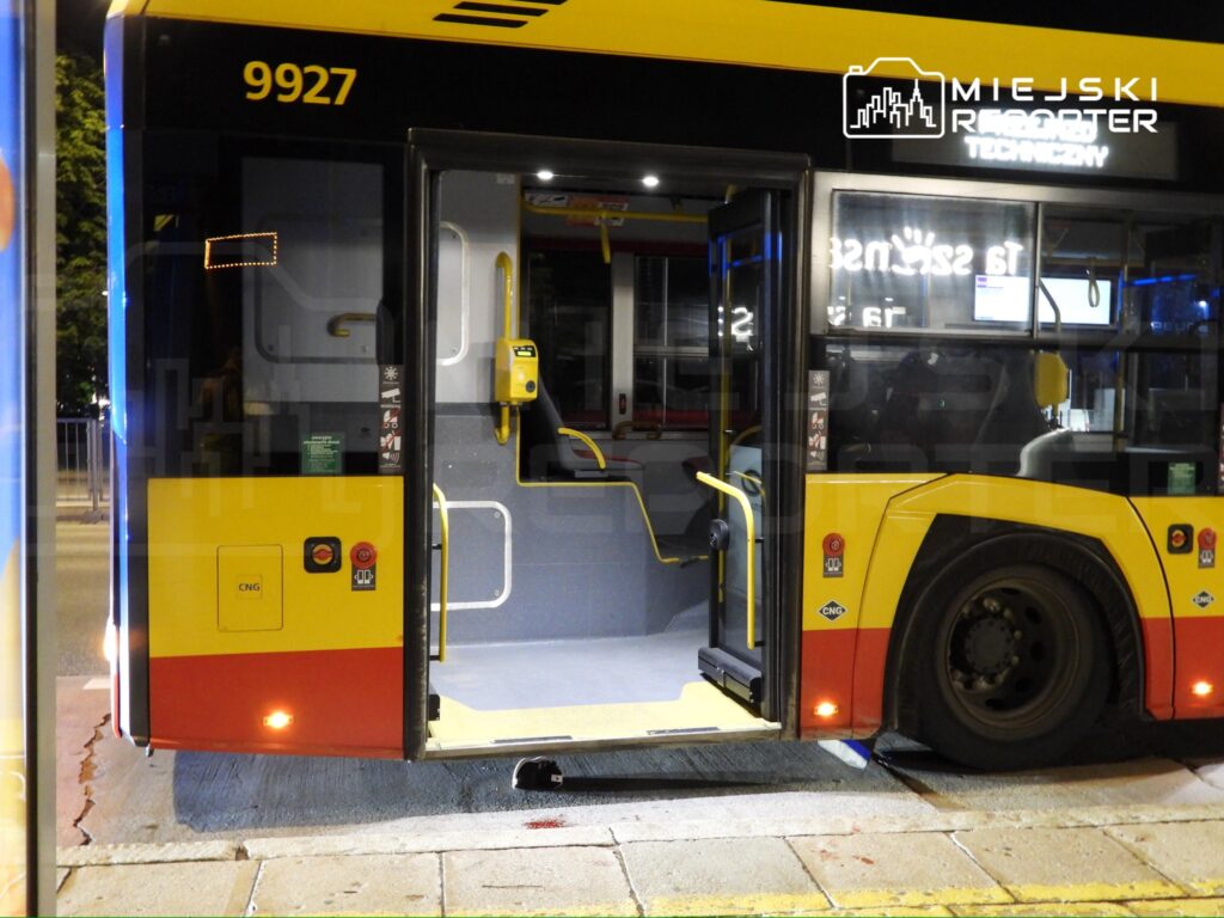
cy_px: 459
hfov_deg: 52.6
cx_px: 612
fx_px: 1238
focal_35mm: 35
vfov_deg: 40.7
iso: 800
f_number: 3.2
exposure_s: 1/5
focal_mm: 6.3
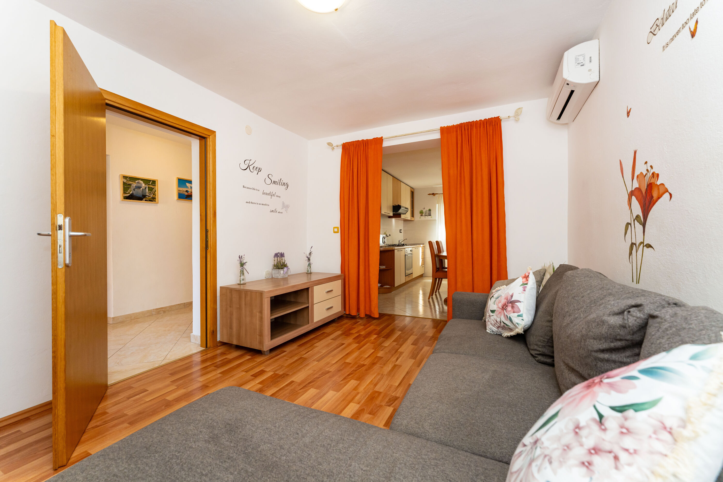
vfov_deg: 81.2
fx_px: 281
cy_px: 241
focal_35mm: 14
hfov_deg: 104.3
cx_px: 362
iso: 800
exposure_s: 1/60
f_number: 7.1
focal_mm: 14
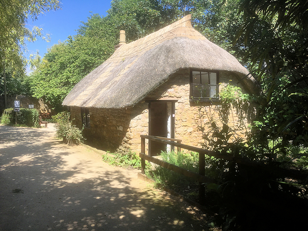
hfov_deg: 61.7
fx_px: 258
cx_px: 154
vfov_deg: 48.2
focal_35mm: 29
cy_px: 116
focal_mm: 4.15
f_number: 2.2
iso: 25
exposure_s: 1/894
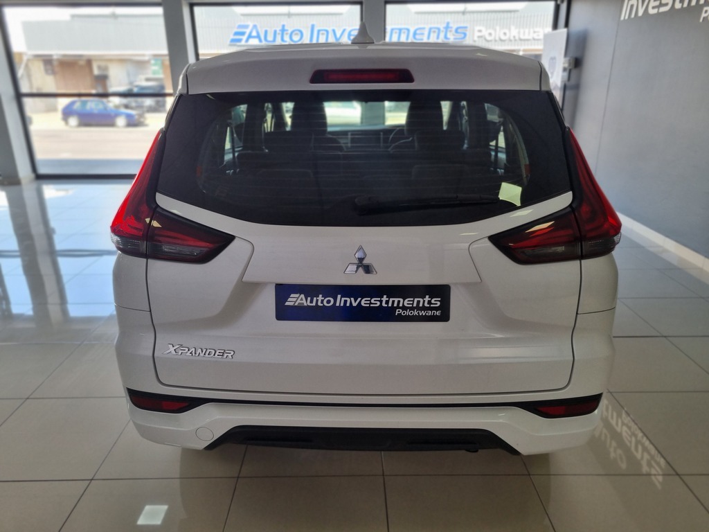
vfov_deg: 53.1
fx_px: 533
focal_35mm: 26
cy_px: 266
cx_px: 354
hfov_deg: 67.3
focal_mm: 5.4
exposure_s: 1/120
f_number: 1.8
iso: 50
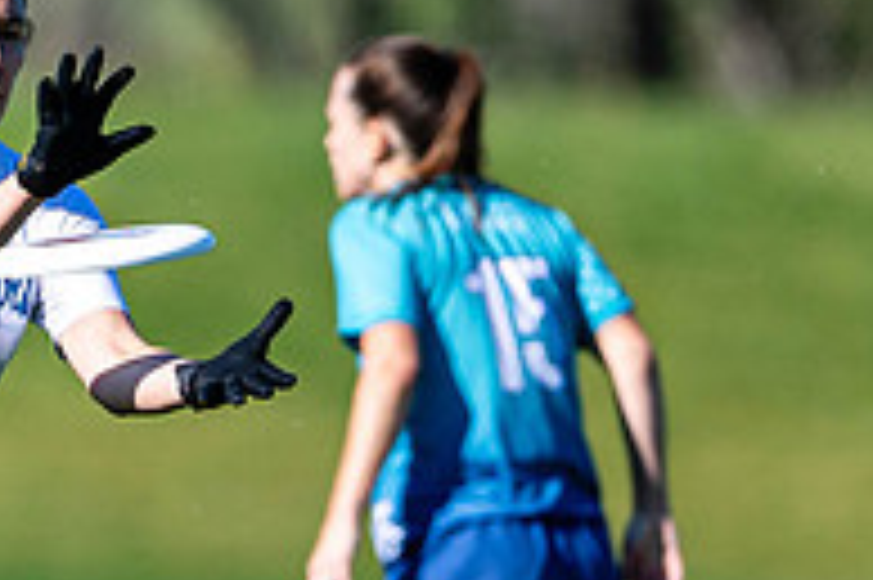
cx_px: -104
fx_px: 57762
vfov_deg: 0.6
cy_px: 424
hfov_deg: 0.9
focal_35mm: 2384
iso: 140
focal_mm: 400
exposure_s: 1/2500
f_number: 2.8
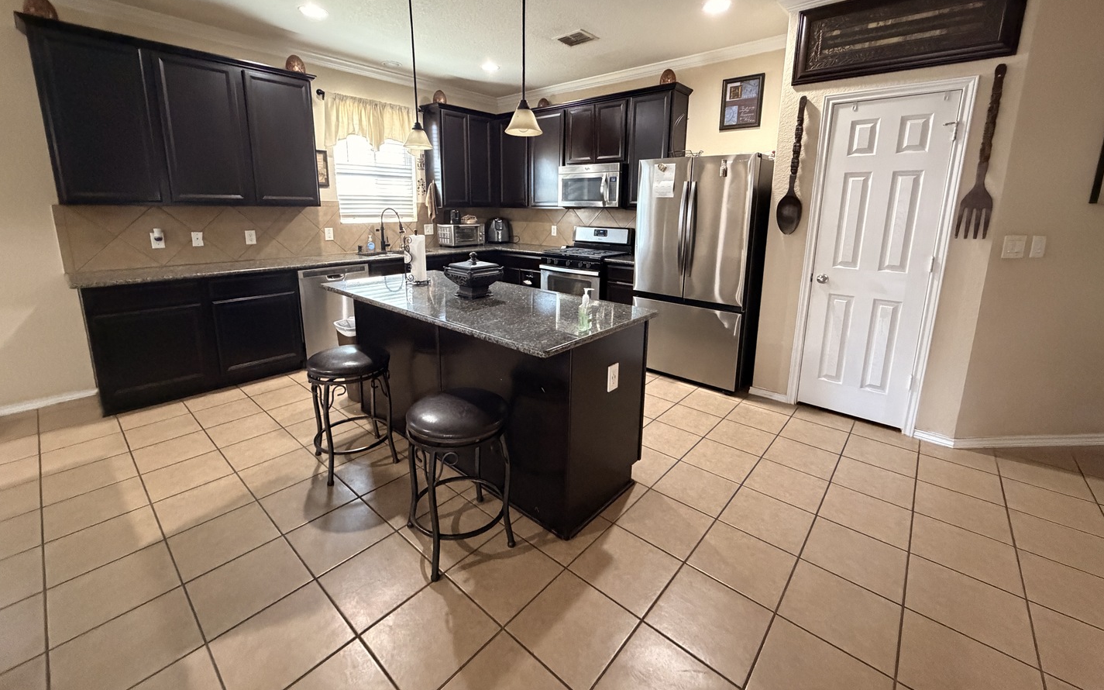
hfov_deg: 101.5
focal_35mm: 15
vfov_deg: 74.3
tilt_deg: -10.6
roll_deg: +0.0
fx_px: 451
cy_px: 291
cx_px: 552
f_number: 2.2
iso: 1000
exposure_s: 1/60
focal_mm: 2.22
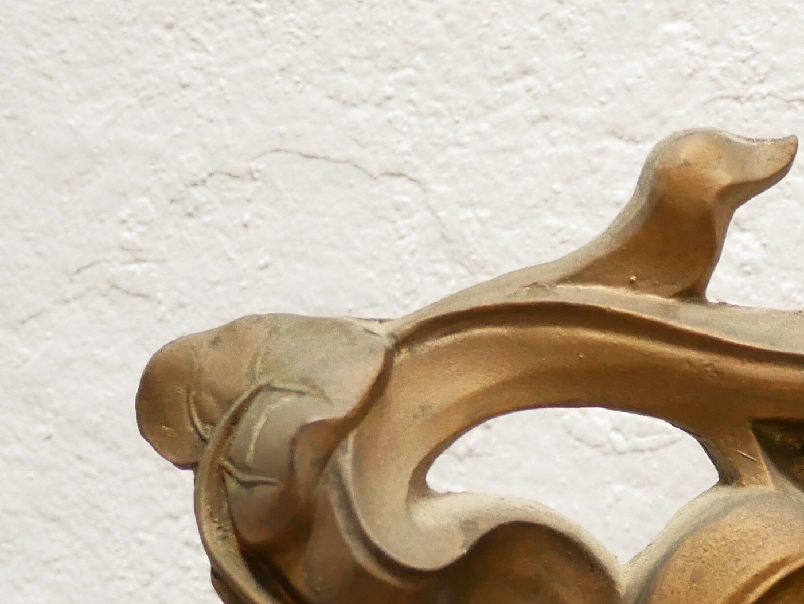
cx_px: 1036
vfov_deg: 11.2
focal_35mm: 131
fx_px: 3044
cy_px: 591
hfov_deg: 14.4
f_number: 1.7
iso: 640
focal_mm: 20
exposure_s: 1/60
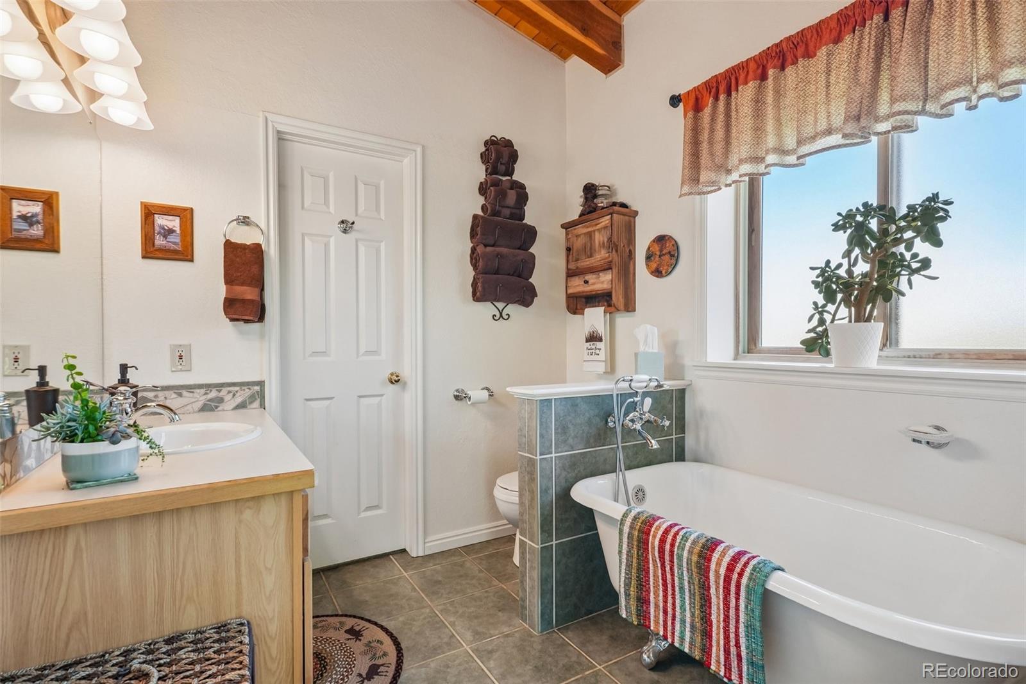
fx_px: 470
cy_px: 342
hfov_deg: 95.0
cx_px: 513
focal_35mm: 16
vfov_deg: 72.0
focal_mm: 11
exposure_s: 1/30
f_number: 8
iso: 500
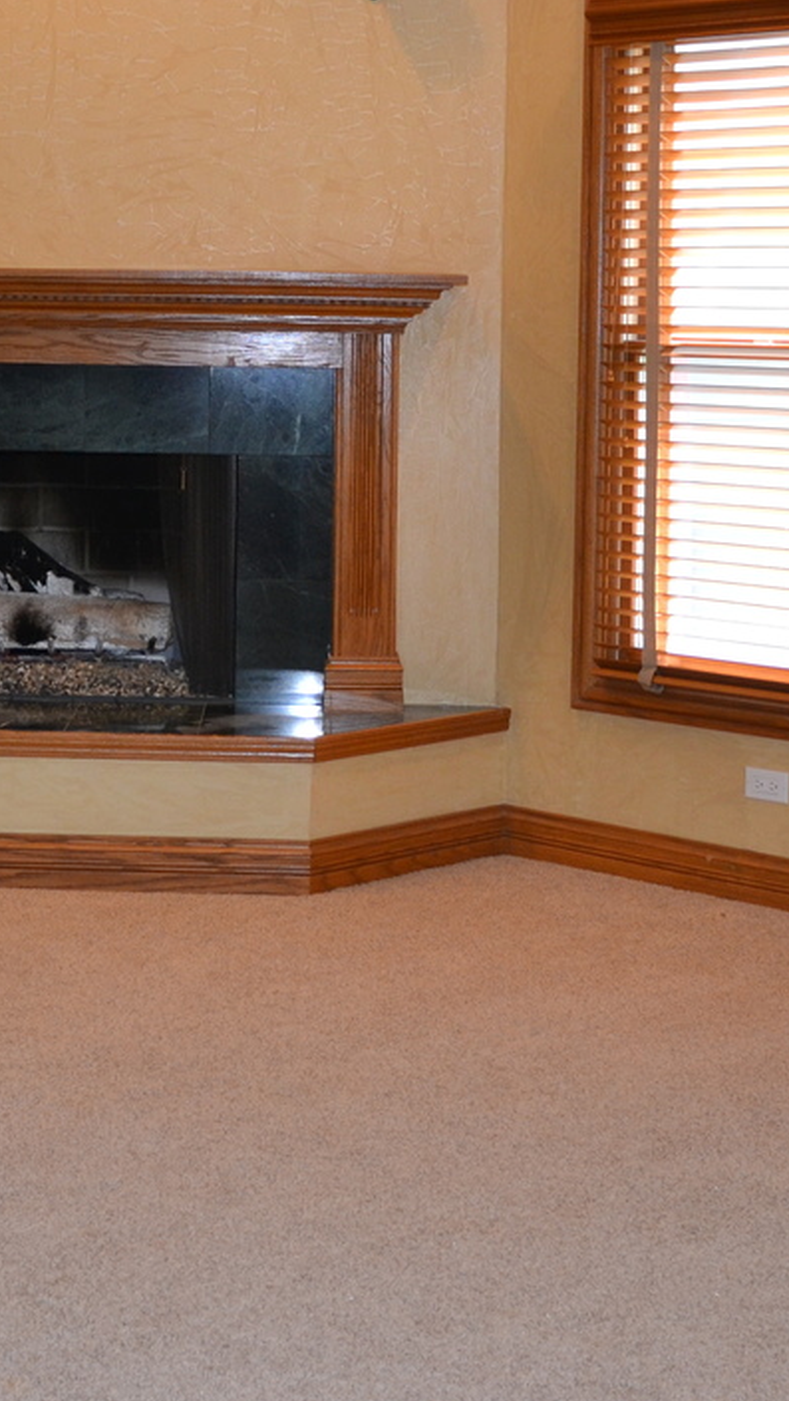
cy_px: 342
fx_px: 2416
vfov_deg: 31.7
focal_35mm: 65
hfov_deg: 18.5
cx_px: 233
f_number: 3.5
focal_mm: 18
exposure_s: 1/60
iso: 450
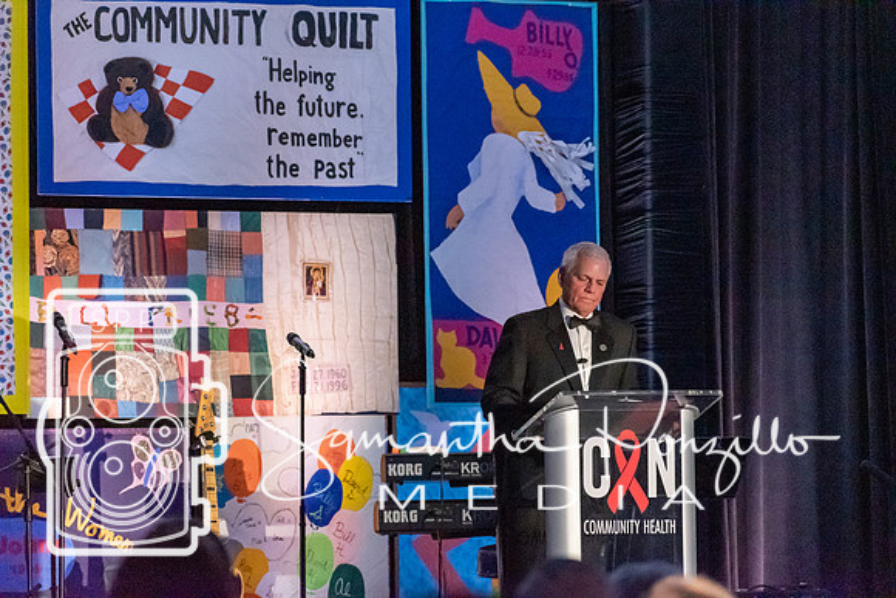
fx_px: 5601
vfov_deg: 6.1
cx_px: 448
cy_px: 299
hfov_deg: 9.1
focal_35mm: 225
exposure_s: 1/250
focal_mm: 150
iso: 12800
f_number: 5
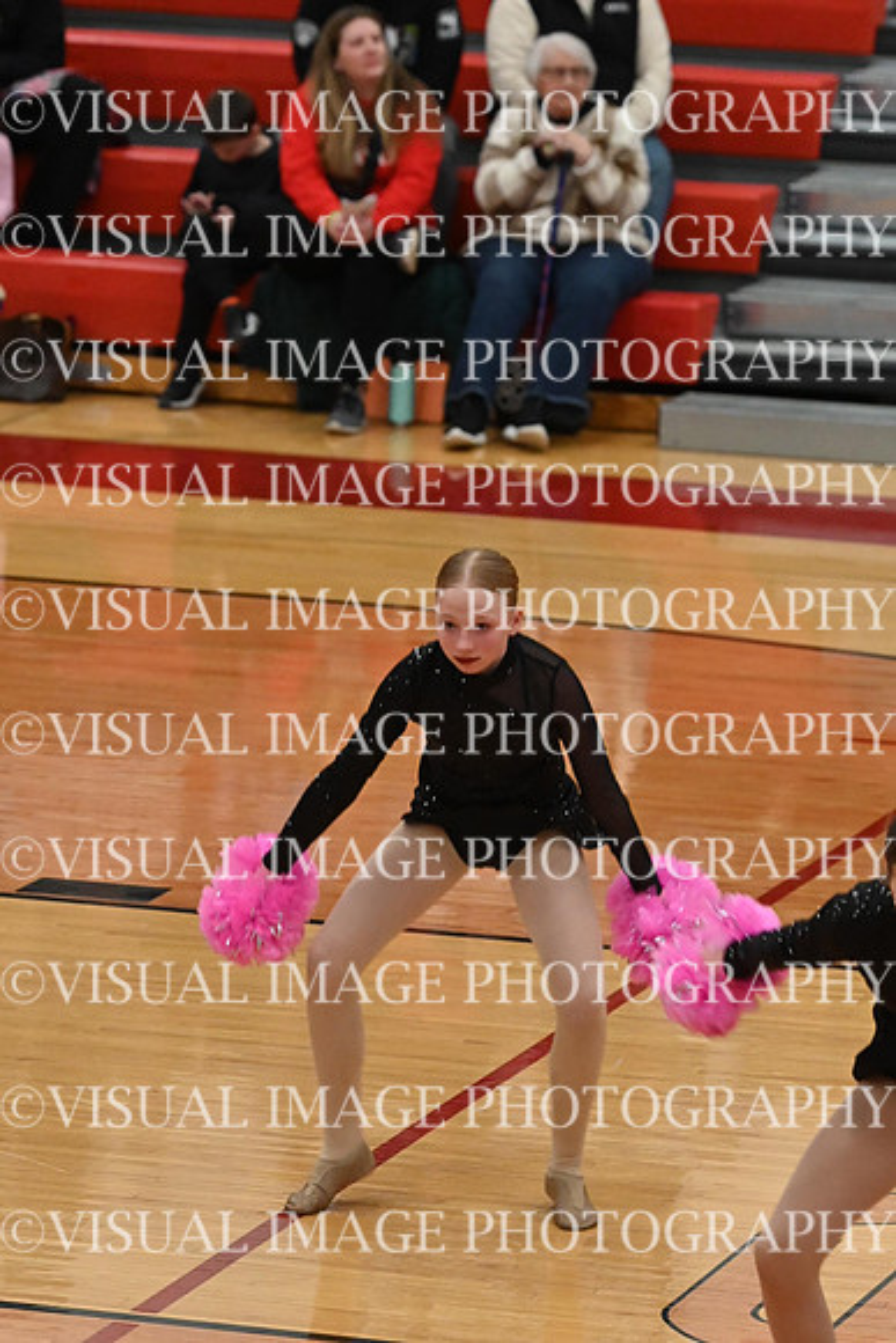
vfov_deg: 8.1
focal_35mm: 255
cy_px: 672
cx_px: 448
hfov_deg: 5.4
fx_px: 9514
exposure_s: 1/400
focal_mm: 170
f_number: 4
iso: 6400
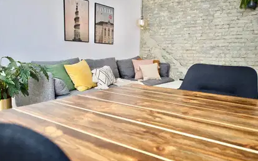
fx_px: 218
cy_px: 82
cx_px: 128
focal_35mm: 31
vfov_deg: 40.6
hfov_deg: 61.2
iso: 200
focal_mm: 20
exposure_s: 1/100
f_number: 5.6
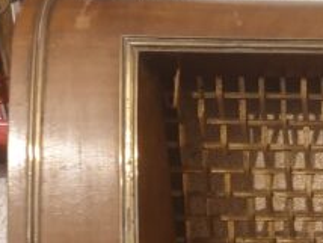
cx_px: 581
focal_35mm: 97
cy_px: 370
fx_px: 906
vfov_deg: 14.2
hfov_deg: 16.8
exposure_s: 1/10
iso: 250
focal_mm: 4.3
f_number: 1.5
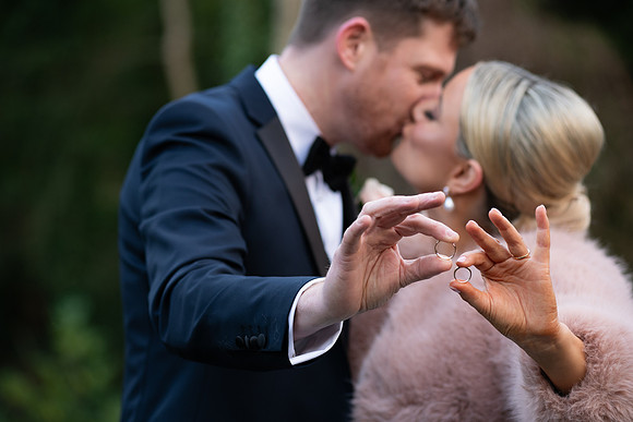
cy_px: 211
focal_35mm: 125
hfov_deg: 16.4
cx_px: 316
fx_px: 2198
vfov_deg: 11.0
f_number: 3.5
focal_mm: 125
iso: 200
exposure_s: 1/160
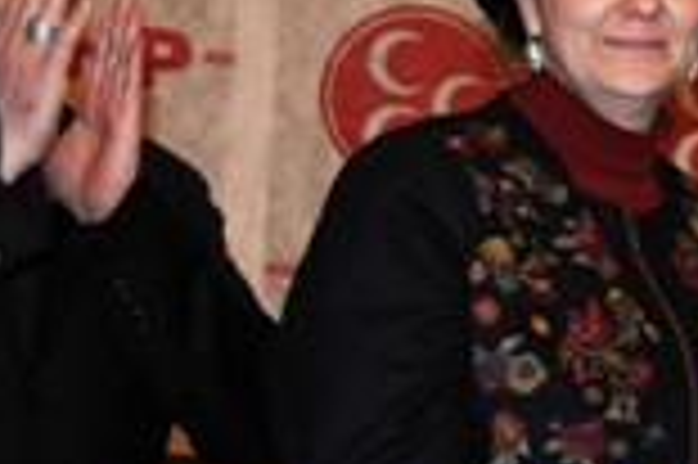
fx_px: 2604
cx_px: 964
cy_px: 338
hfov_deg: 14.5
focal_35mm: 134
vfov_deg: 10.2
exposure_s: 1/60
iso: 500
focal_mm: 31
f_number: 4.2
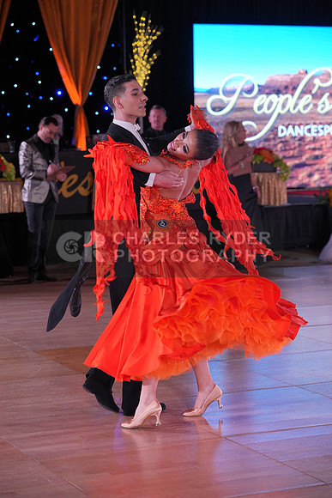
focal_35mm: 90
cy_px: 249
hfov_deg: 15.2
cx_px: 166
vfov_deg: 22.6
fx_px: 1244
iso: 1600
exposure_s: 1/400
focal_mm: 90
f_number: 4
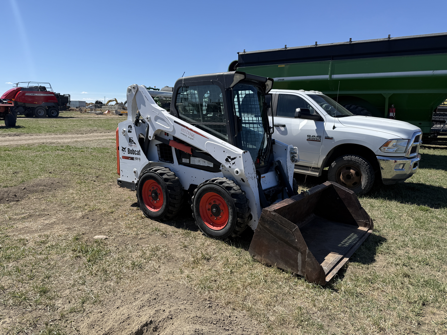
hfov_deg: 71.6
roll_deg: -2.8
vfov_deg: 56.8
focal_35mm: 24
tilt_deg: -9.2
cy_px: 168
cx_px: 224
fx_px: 310
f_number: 1.78
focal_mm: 6.76
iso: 80
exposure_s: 1/4167
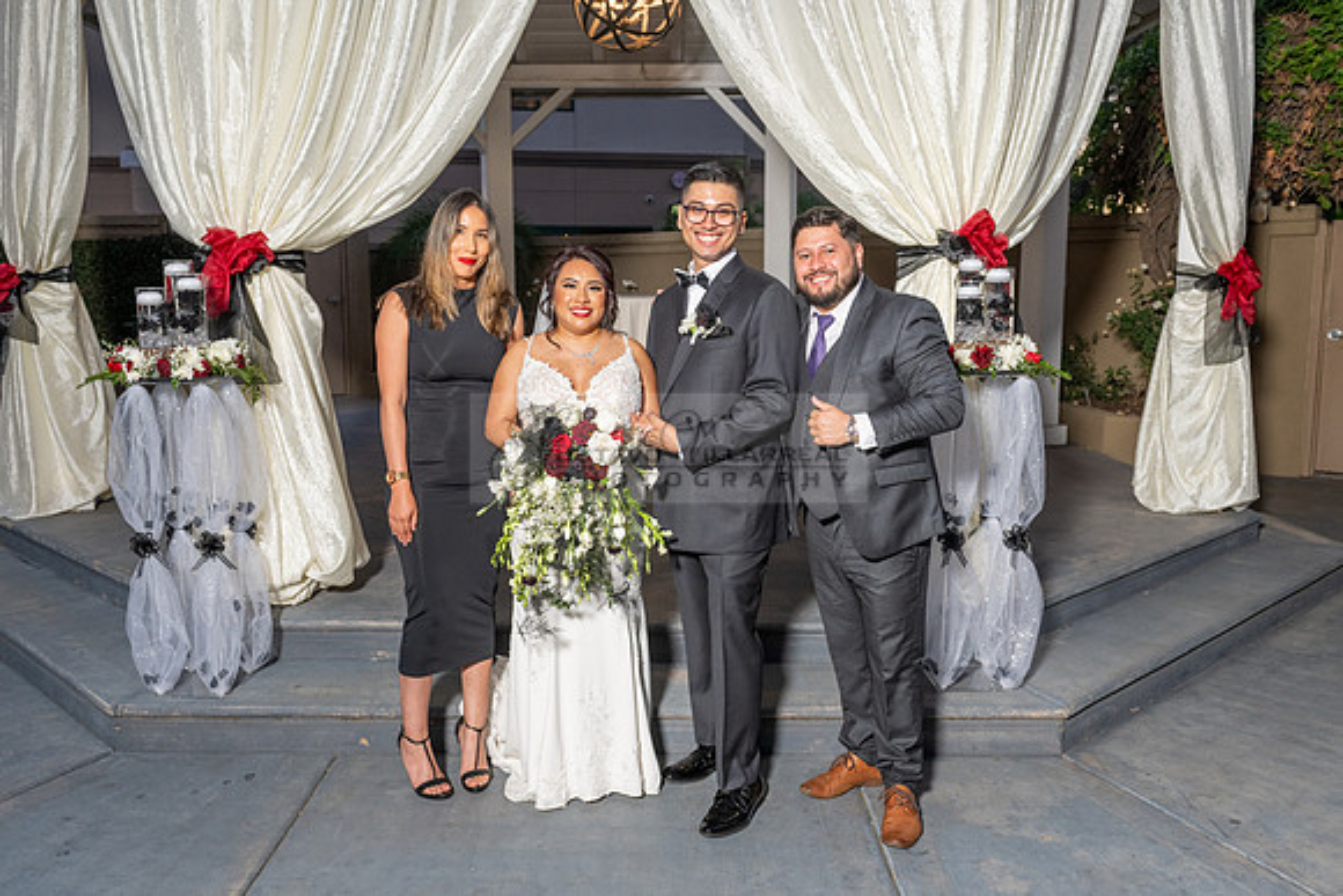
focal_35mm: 31
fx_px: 1173
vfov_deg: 41.8
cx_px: 641
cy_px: 446
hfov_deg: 59.5
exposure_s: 1/200
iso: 640
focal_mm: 29
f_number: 4.5
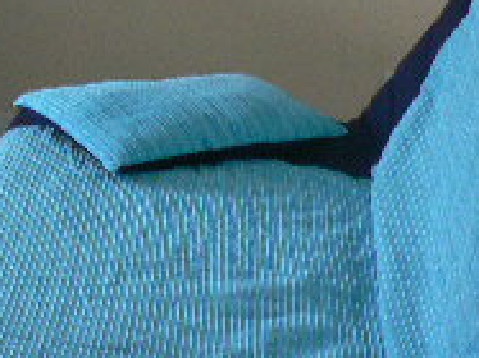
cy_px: -171
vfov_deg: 11.6
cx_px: -282
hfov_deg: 14.7
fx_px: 1701
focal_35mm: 123
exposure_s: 1/30
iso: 100
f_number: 2.8
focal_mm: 6
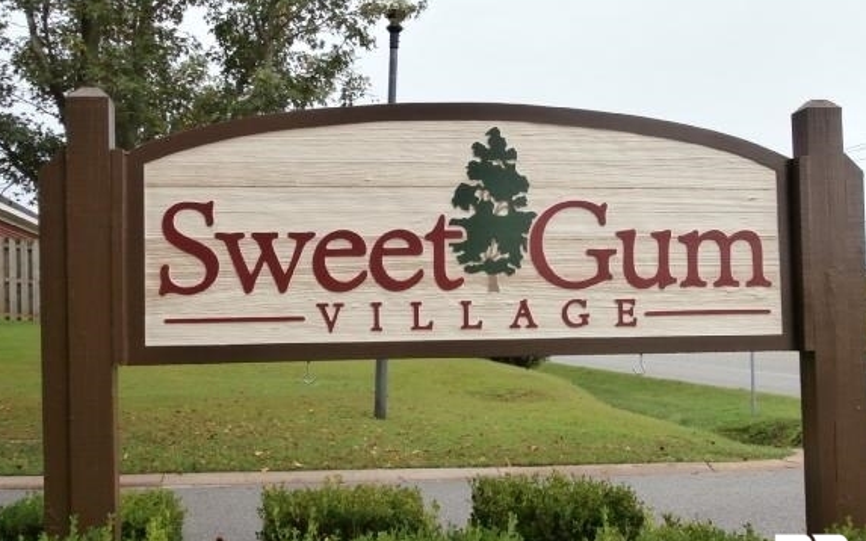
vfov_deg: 28.6
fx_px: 1062
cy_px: 277
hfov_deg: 44.4
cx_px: 449
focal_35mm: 45
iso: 100
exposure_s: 1/250
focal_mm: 6.67
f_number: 3.9
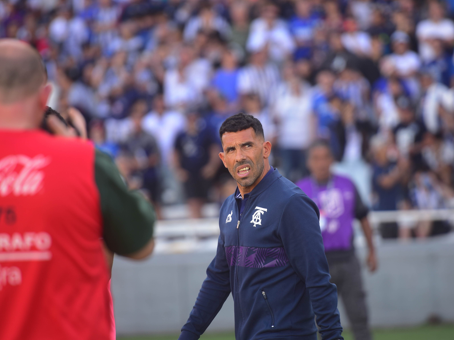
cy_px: 167
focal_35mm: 260
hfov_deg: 7.6
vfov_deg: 5.7
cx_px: 257
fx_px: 3410
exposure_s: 1/400
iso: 250
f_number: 2.8
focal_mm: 200
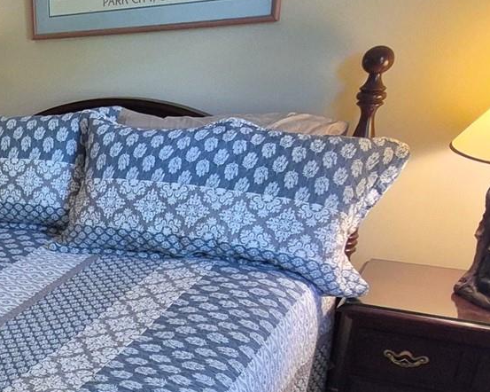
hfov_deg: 33.7
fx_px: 681
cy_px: 333
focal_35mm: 47
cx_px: -66
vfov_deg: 31.0
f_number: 2.2
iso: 500
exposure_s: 1/60
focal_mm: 1.74
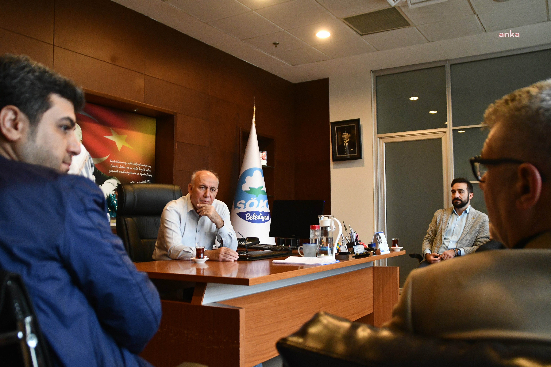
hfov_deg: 57.2
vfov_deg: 40.0
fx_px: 505
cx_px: 276
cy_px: 184
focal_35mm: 33
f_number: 3.5
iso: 2200
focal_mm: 22
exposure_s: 1/125
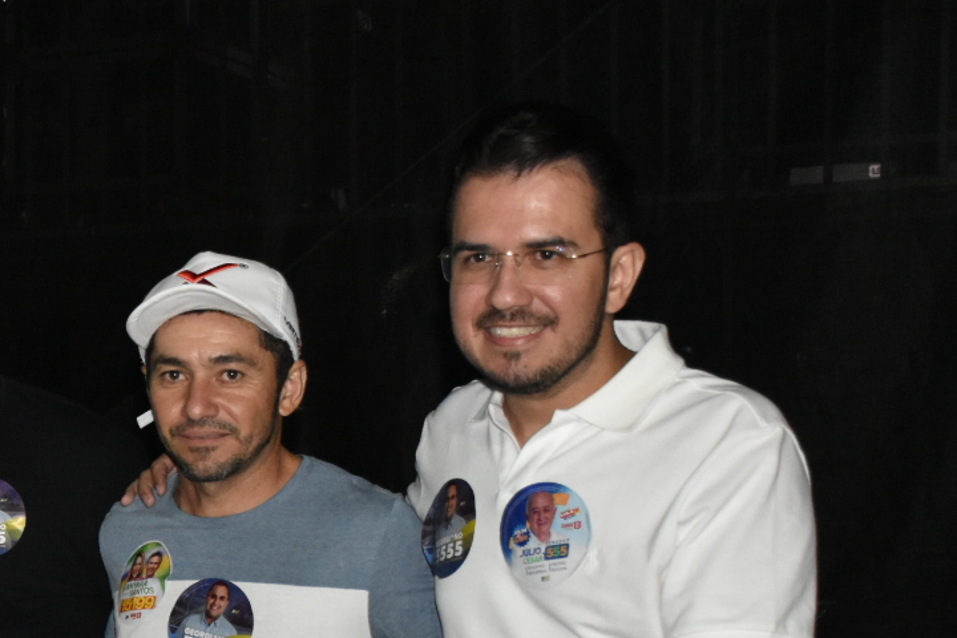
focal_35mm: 81
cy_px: 614
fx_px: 2153
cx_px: -32
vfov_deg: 16.6
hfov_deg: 23.8
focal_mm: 24
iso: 2500
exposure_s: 1/100
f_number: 4.5
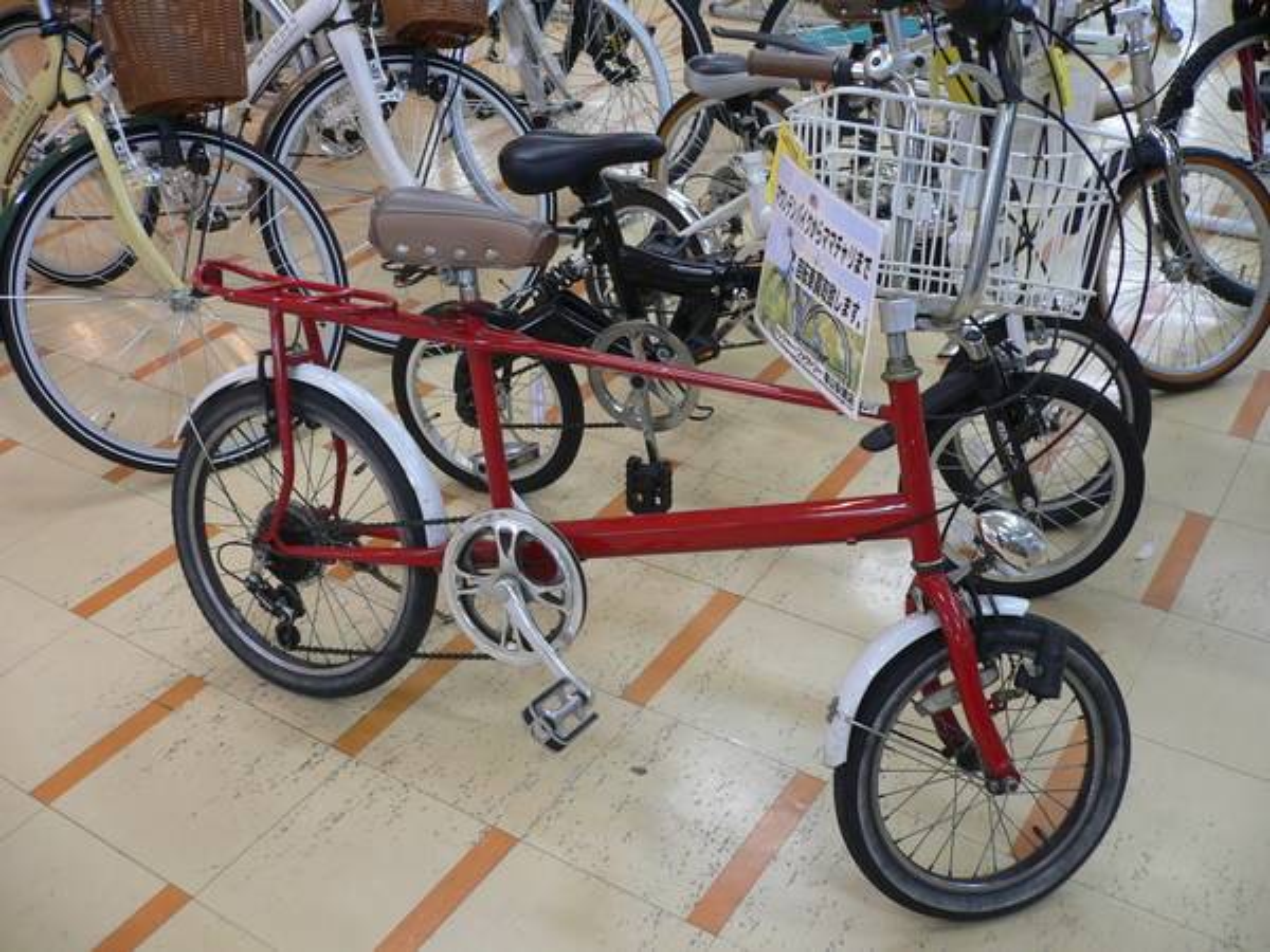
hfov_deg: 52.6
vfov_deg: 40.7
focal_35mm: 35
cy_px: 476
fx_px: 1284
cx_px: 635
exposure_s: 1/20
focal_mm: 5.8
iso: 100
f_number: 2.8
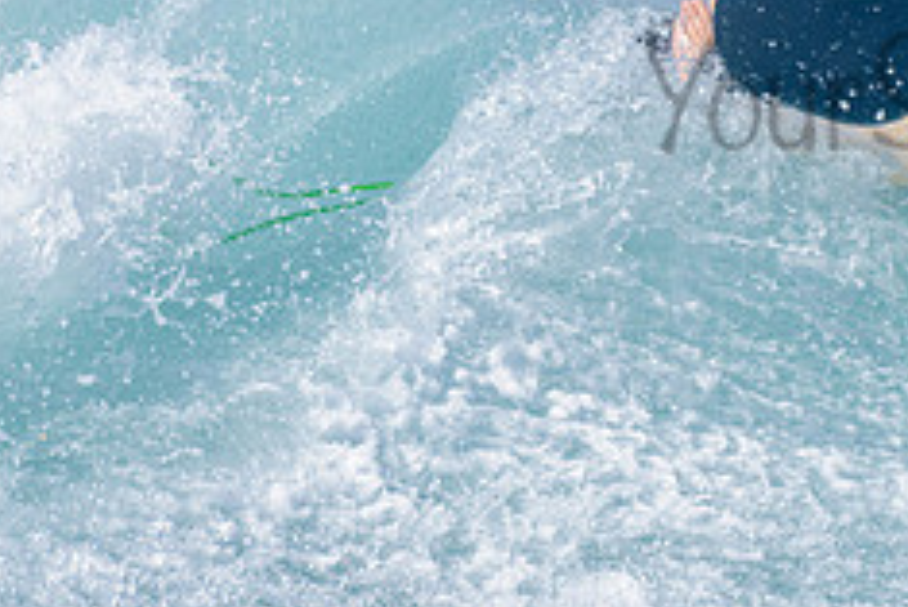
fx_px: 38133
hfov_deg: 1.4
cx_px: 790
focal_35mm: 1511
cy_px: -4
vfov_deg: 0.9
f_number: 5.6
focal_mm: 500
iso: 180
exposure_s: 1/2000
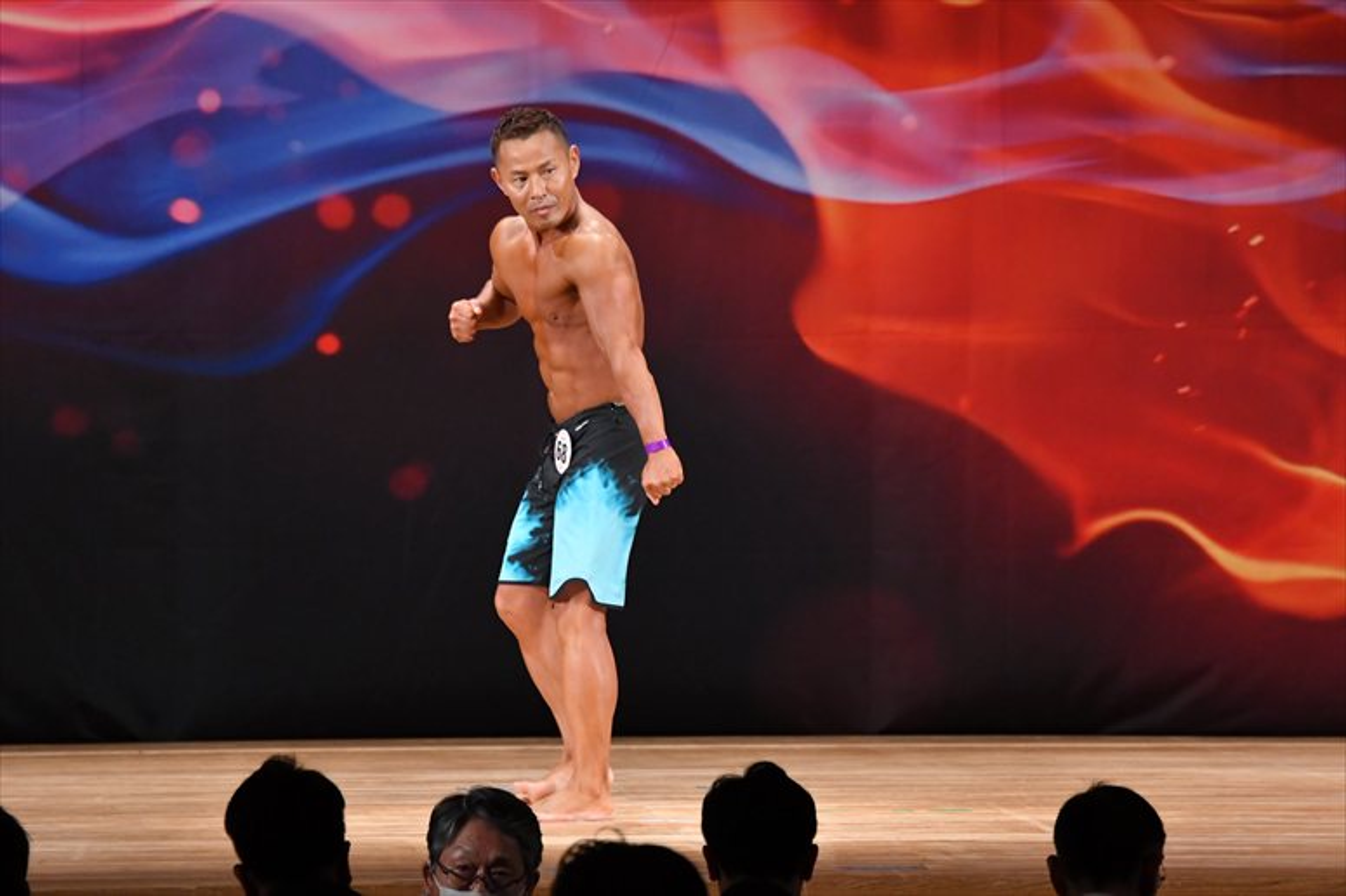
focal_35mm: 240
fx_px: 8969
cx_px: 673
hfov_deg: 8.6
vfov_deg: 5.7
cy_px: 448
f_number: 5.6
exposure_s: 1/400
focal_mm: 160
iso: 3200
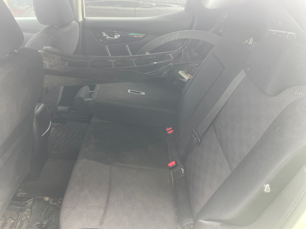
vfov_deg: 53.1
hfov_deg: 67.3
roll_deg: -0.7
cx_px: 153
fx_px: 230
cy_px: 114
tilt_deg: -32.2
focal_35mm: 26
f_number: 1.6
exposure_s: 1/121
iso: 80
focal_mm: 4.2
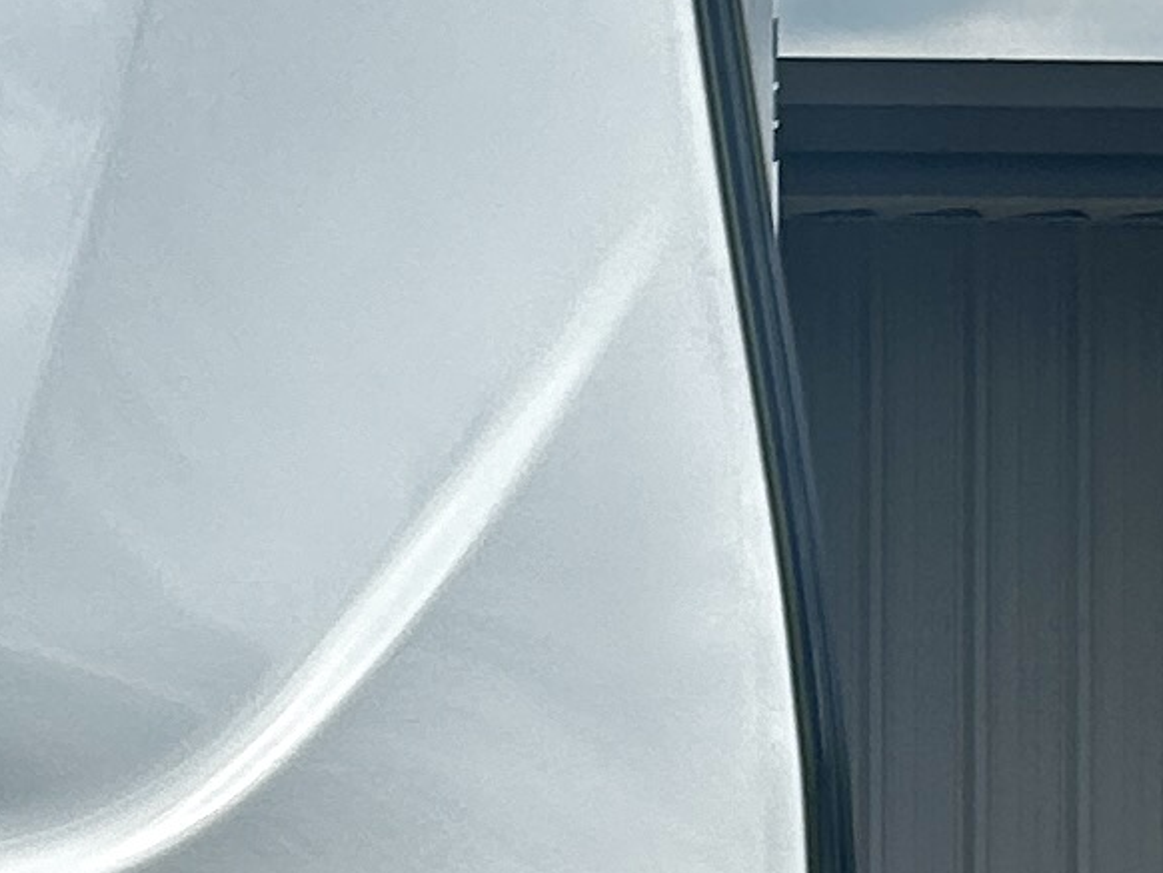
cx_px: -1035
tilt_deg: -1.0
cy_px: 1031
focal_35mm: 180
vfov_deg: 8.2
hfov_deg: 10.3
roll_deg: +0.6
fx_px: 6050
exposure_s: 1/6993
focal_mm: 5.7
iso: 50
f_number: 1.5
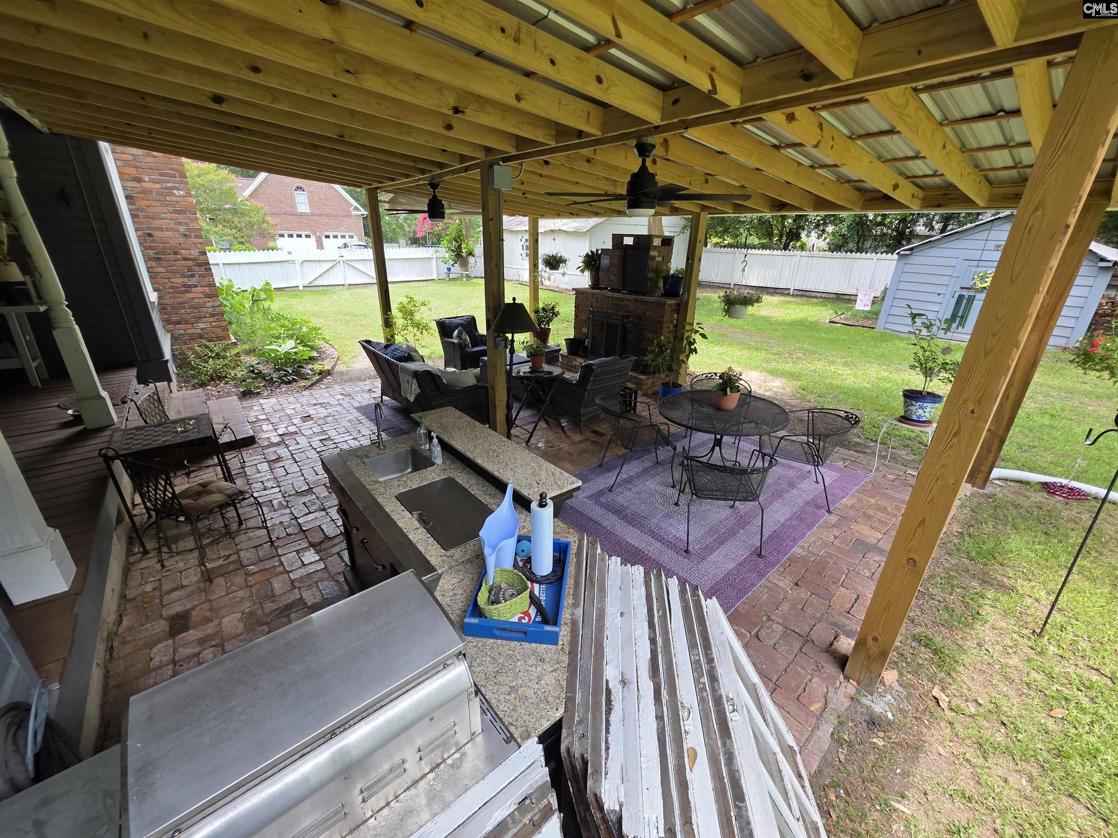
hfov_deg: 106.2
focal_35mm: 13
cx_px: 559
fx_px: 420
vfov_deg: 89.9
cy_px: 419
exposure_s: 1/120
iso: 20
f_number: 1.9
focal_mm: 2.2
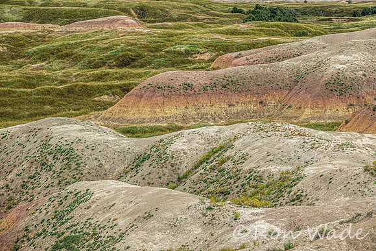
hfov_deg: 14.8
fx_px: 1452
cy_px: 126
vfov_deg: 9.9
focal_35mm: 139
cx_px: 188
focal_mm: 51.14
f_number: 5
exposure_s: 1/200
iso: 320
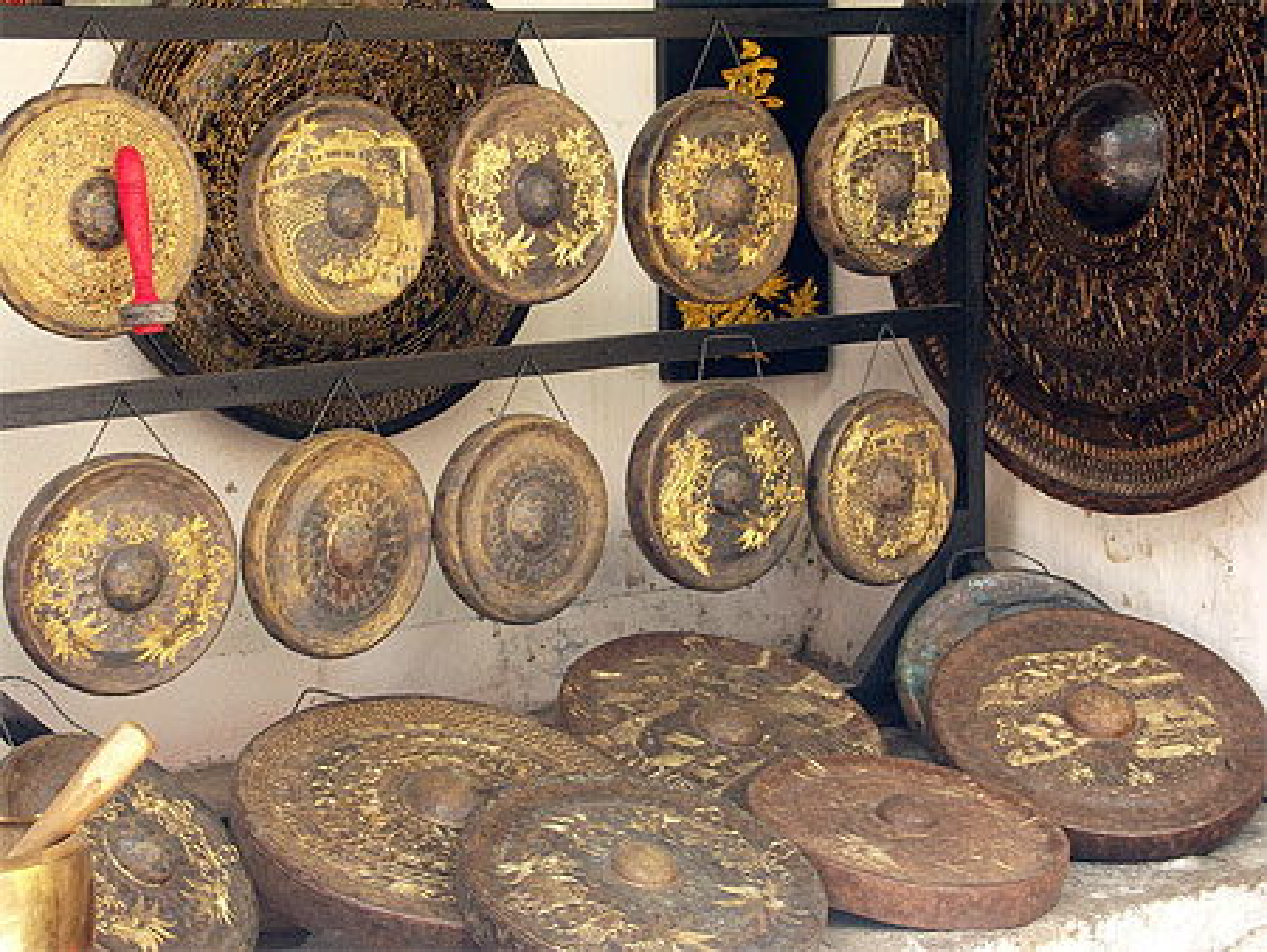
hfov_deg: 28.5
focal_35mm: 68
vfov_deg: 21.6
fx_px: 2490
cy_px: 476
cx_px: 634
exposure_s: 1/50
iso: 100
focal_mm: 17.6
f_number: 3.2
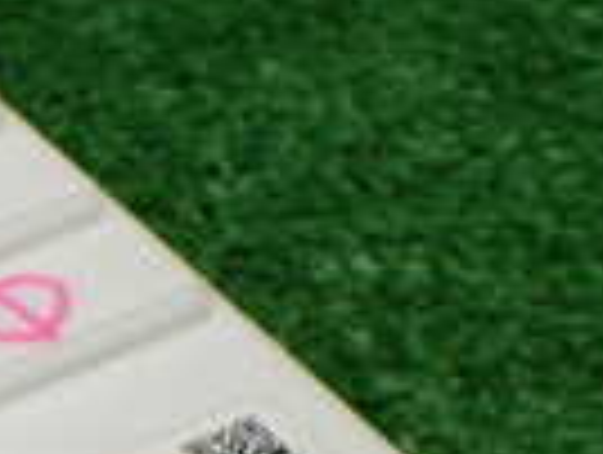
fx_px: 2338
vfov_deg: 10.8
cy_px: 634
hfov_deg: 13.7
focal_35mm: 134
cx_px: -351
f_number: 2.3
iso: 160
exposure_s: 1/125
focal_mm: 5.4
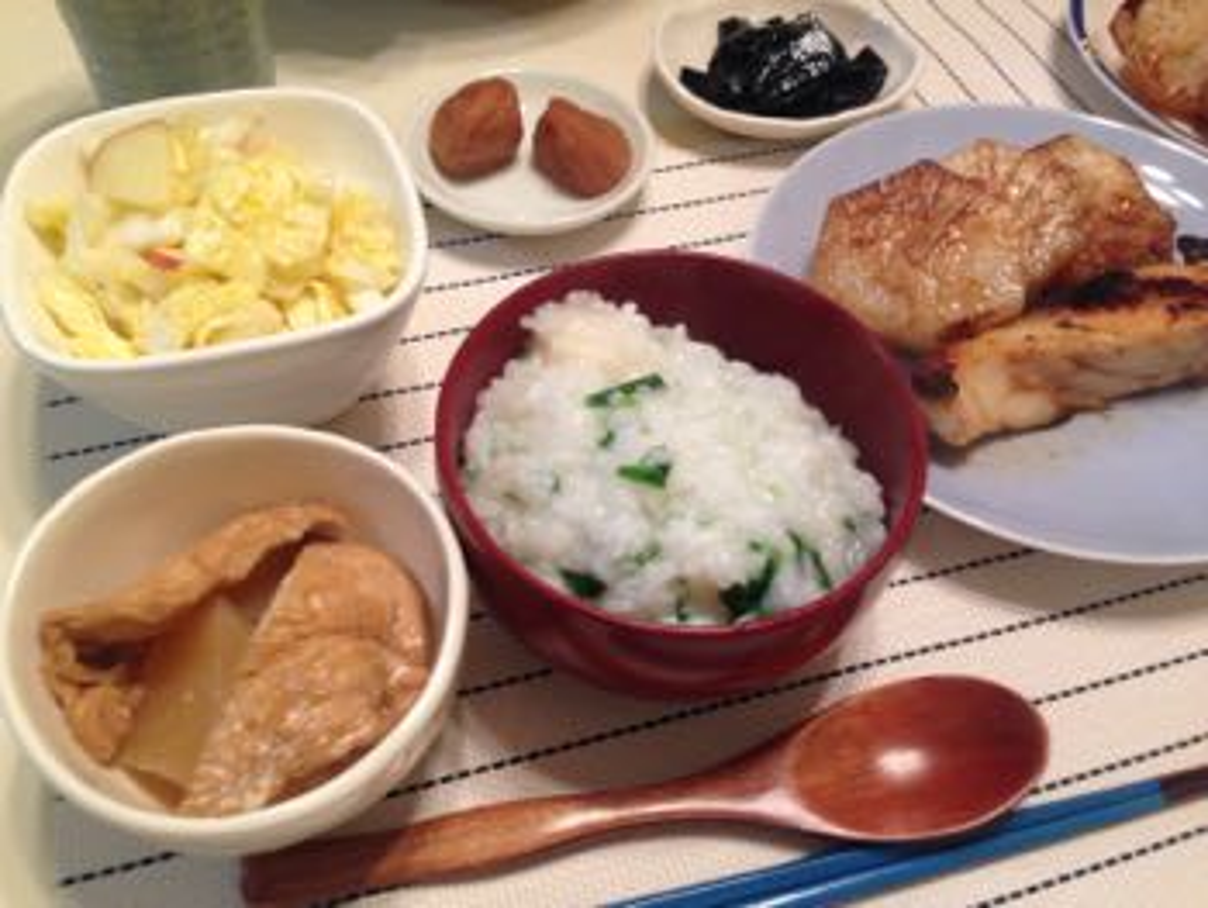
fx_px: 1152
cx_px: 604
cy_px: 454
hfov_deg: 55.3
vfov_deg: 43.0
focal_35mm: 33
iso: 100
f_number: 2.4
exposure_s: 1/20
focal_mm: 4.12
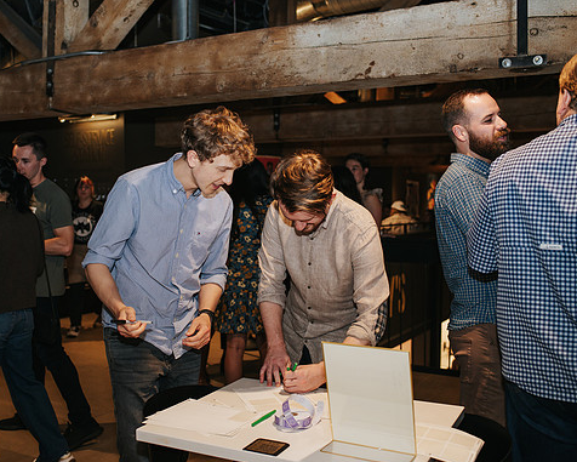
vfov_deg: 37.3
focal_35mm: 40
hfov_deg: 45.7
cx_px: 247
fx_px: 683
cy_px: 232
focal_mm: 35
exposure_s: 1/200
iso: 800
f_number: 2.8
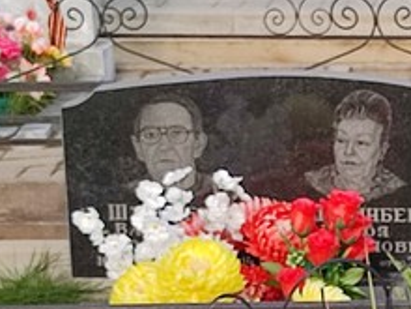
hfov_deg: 18.1
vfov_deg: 15.3
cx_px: 687
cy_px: 419
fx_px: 1080
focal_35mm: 91
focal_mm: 6.04
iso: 50
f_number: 1.9
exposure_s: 1/355
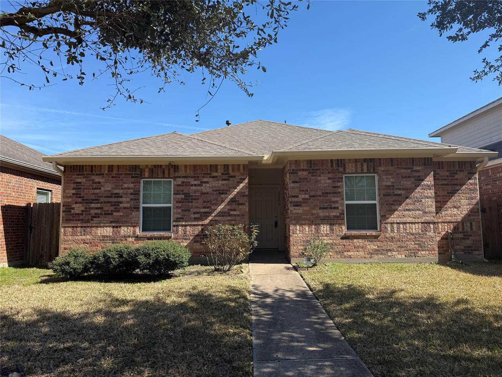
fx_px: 348
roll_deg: +1.0
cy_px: 188
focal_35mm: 24
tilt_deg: +5.1
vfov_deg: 56.8
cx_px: 251
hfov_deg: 71.6
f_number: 1.78
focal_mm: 6.76
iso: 80
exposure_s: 1/2907
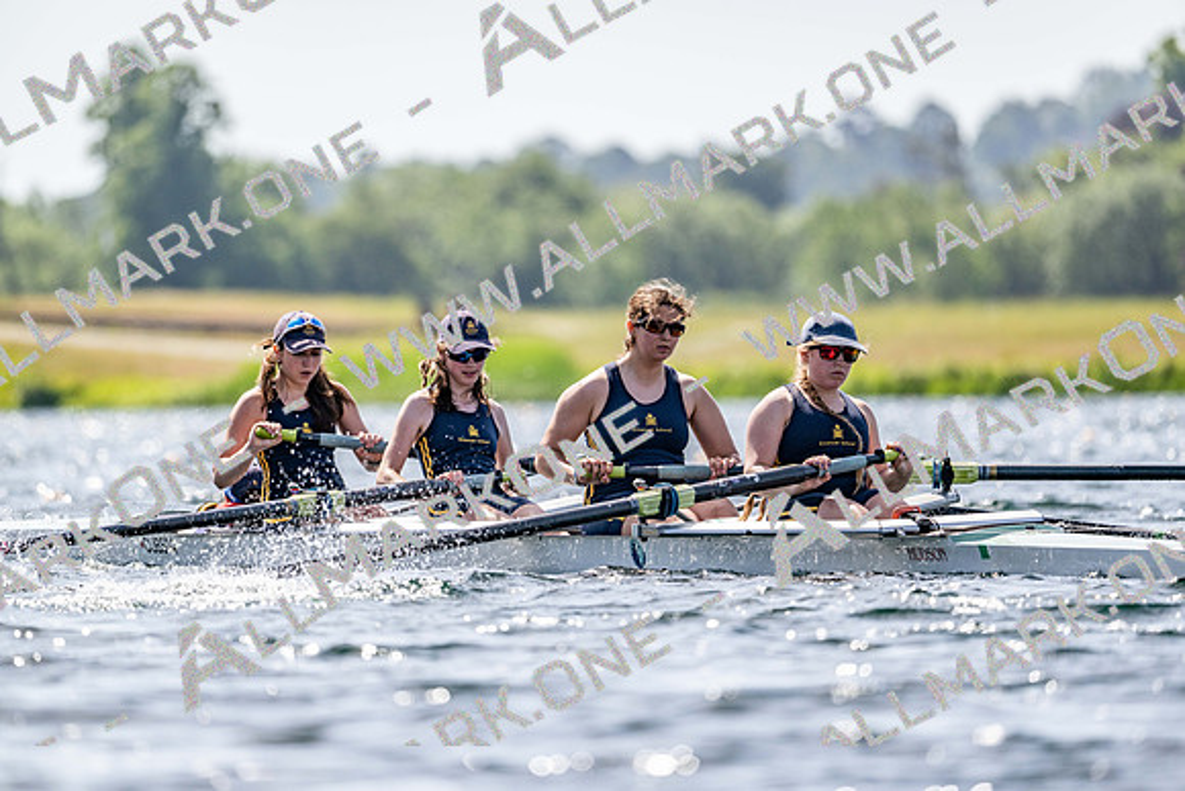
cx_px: 592
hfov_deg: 5.2
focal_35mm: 400
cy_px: 396
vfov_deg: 3.4
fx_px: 13169
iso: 220
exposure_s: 1/2500
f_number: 4.5
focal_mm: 400
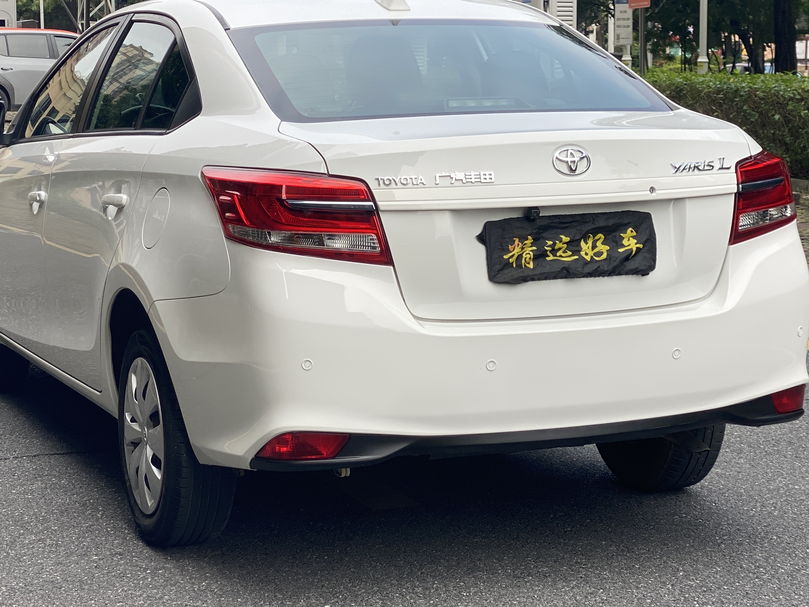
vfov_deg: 17.8
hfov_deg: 23.6
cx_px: 395
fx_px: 1940
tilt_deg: -6.5
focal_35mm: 83
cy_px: 234
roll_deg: +0.1
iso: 20
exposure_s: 1/607
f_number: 2
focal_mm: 6
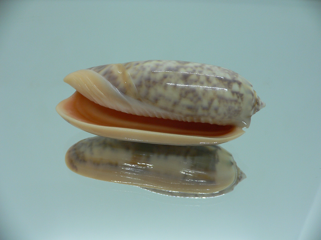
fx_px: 325
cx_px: 160
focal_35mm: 35
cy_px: 120
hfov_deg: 52.6
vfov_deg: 40.7
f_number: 2.8
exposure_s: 1/60
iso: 80
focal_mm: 4.6
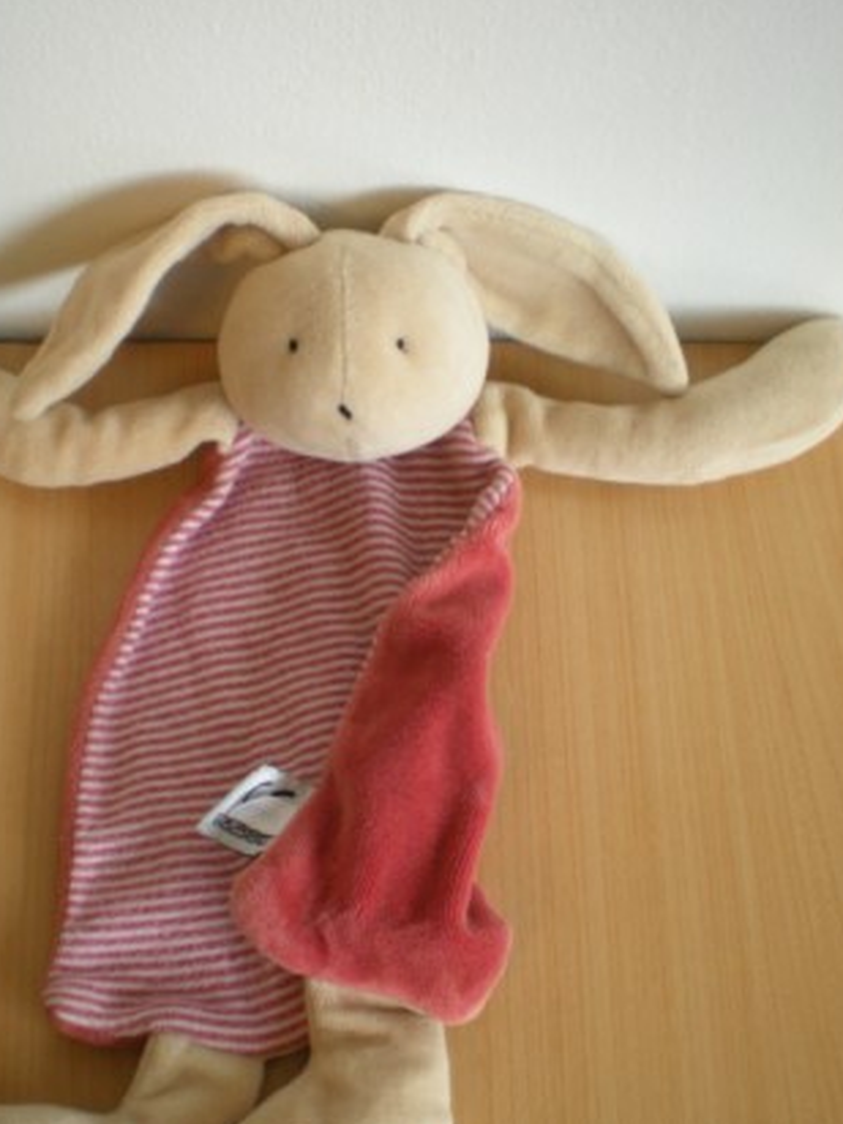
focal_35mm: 48
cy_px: 649
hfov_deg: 30.2
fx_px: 1559
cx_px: 363
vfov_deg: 39.6
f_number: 3.1
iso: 200
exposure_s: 1/14
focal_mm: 6.3
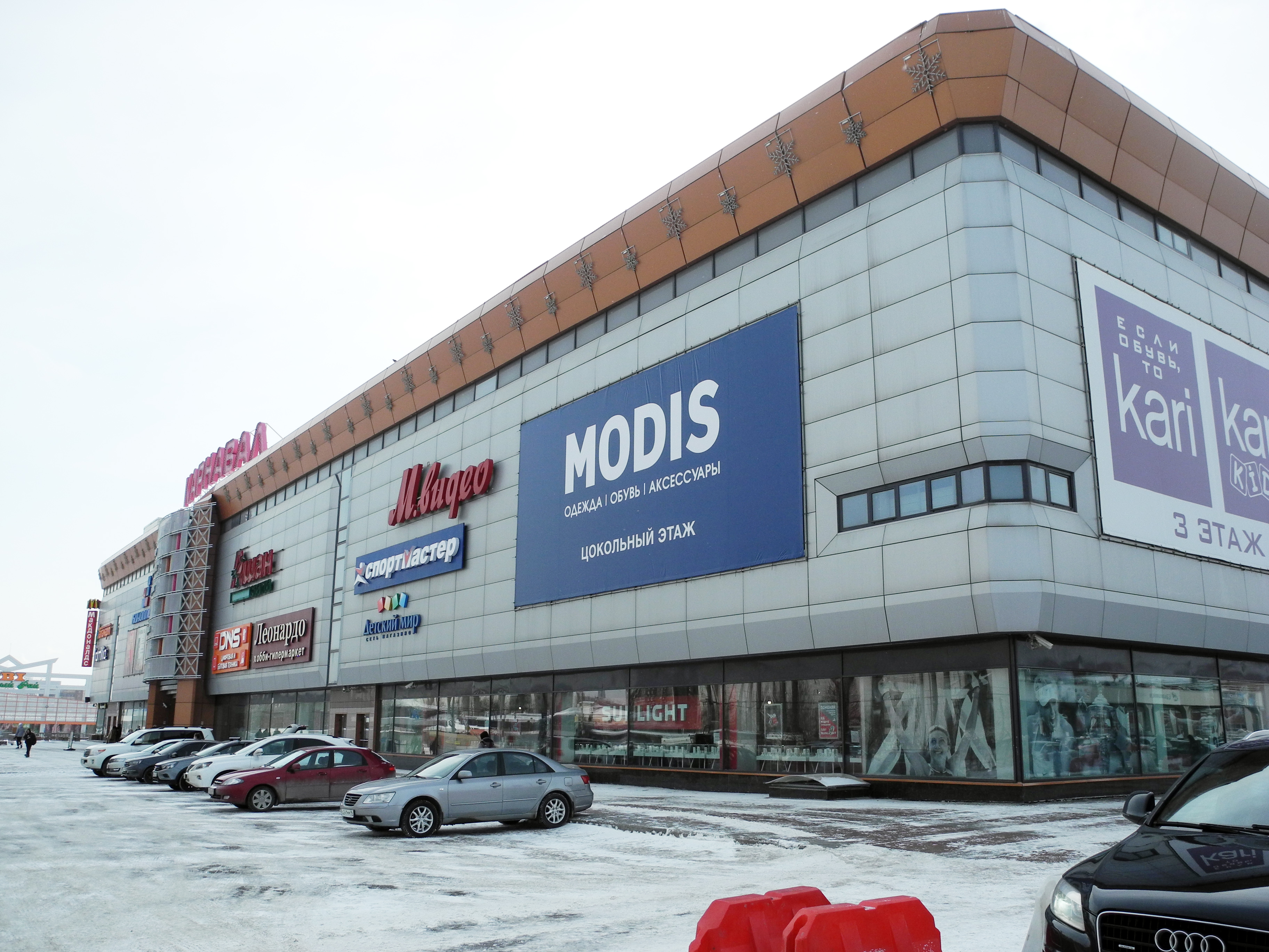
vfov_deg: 49.7
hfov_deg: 63.4
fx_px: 1026
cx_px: 634
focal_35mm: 28
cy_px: 476
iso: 100
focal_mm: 6
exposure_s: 1/1724
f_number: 3.5
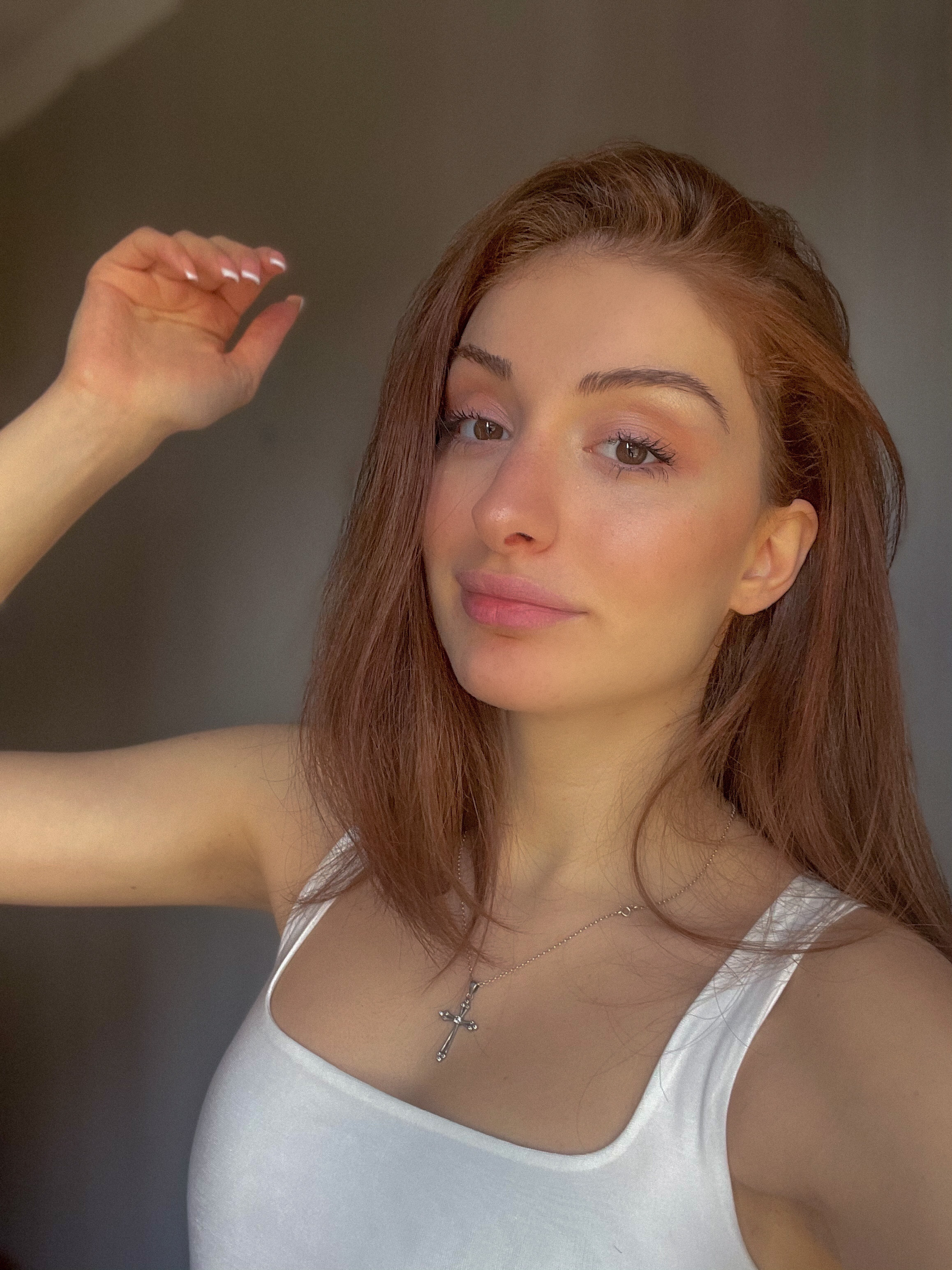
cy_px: 635
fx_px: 1100
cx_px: 476
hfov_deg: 46.8
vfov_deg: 60.0
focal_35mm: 30
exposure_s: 1/105
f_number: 2.2
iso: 100
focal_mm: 2.71
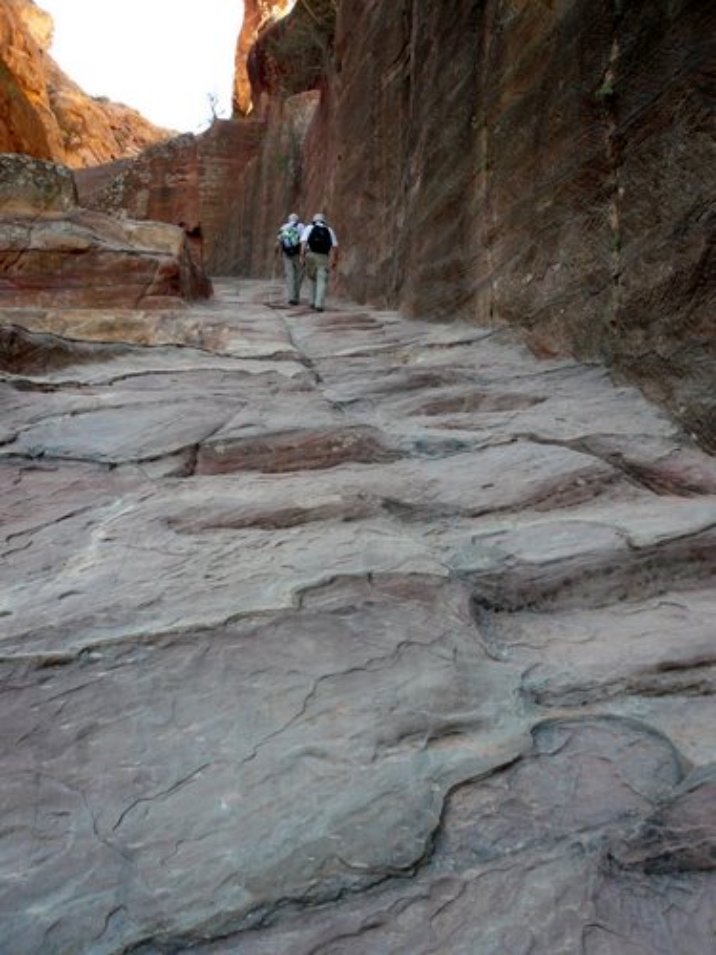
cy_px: 478
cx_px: 358
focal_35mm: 28
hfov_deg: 49.7
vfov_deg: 63.4
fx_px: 772
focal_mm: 4.6
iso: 100
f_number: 2.8
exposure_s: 1/100
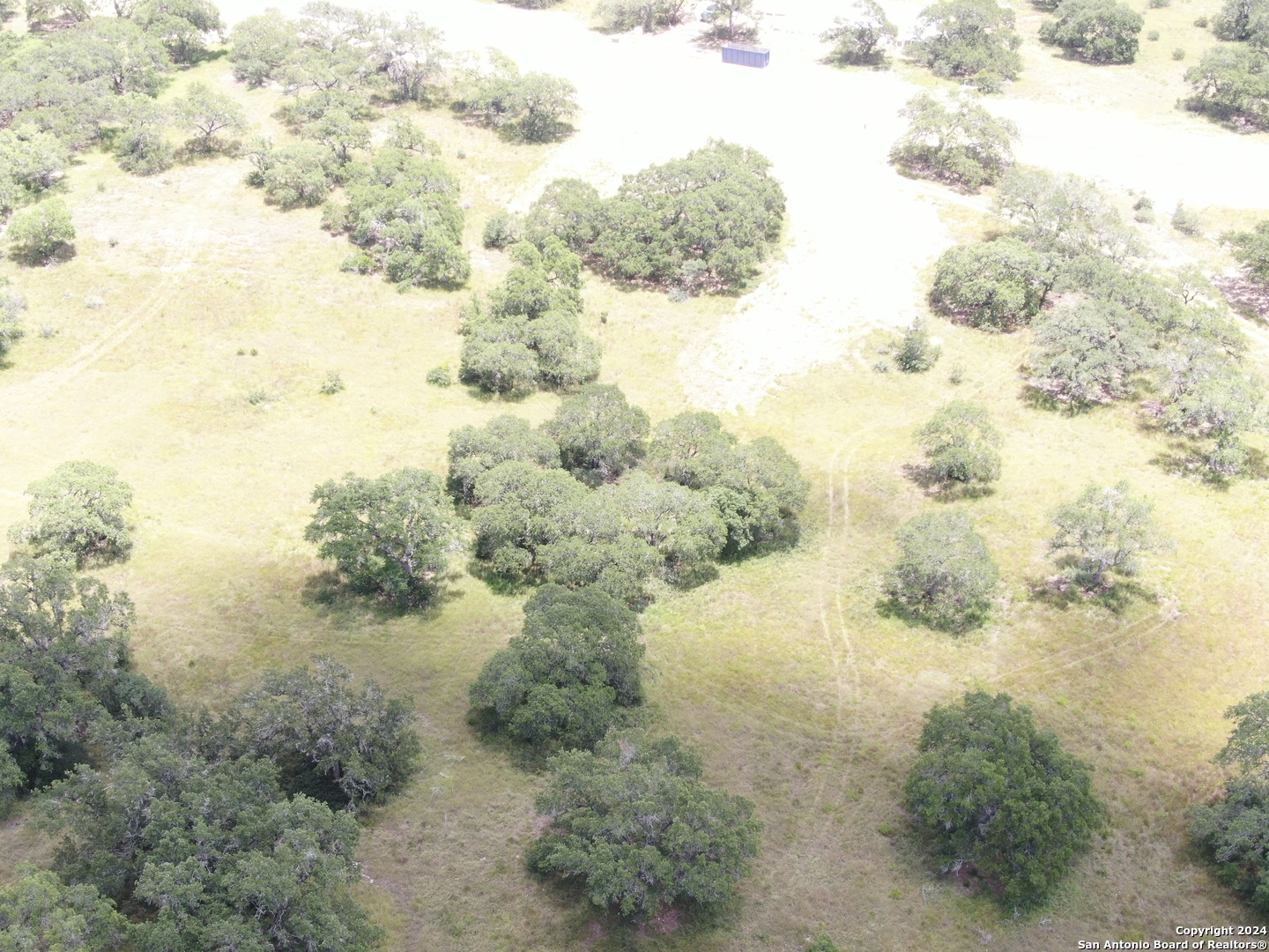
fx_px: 1760
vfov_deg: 30.3
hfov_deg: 39.7
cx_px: 634
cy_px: 476
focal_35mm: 48
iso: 100
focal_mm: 8.6
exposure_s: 1/120
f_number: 3.8
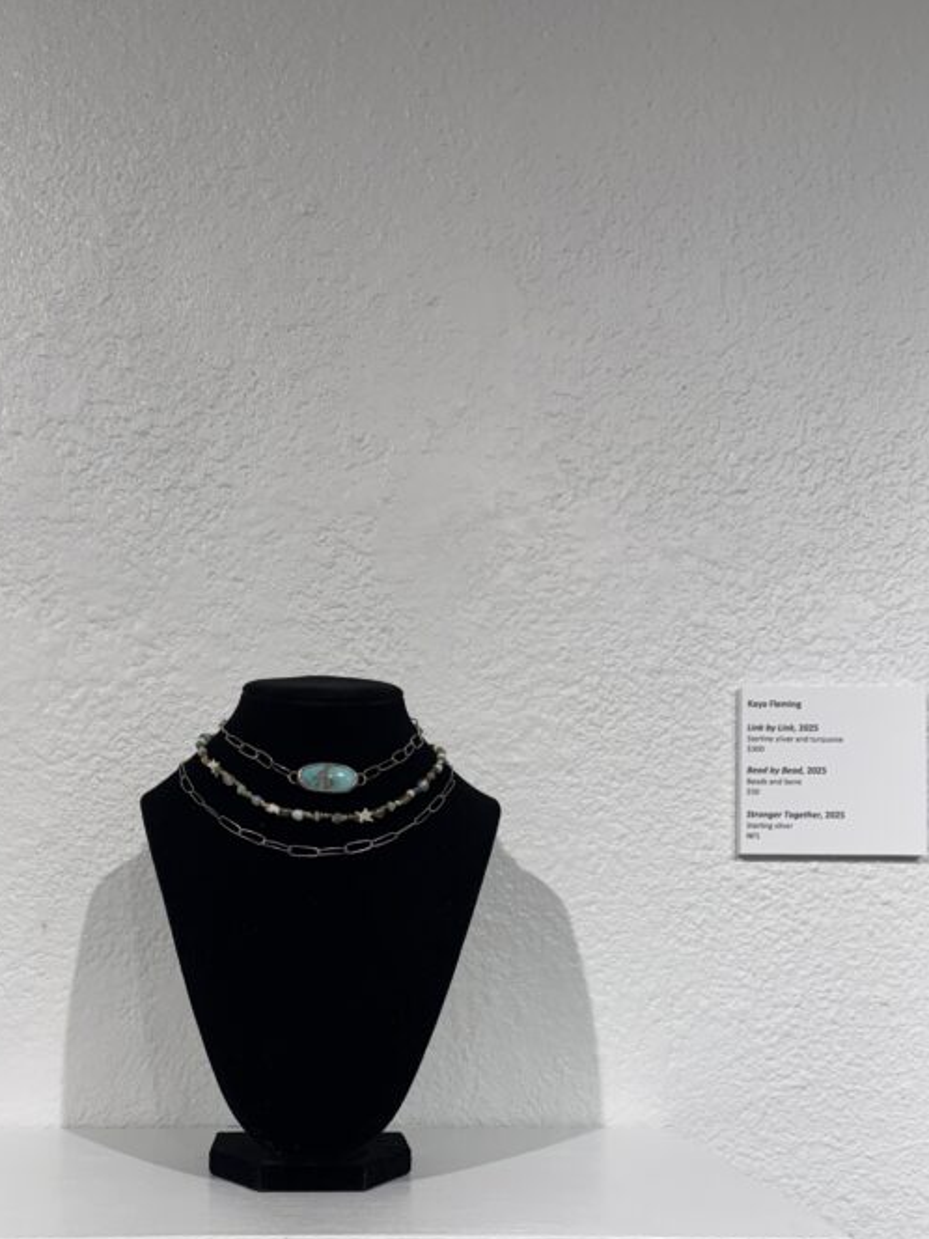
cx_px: 362
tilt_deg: +2.0
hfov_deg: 38.5
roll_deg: -0.4
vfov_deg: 48.7
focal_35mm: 37
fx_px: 1324
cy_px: 890
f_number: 1.78
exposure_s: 1/412
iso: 80
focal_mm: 6.76
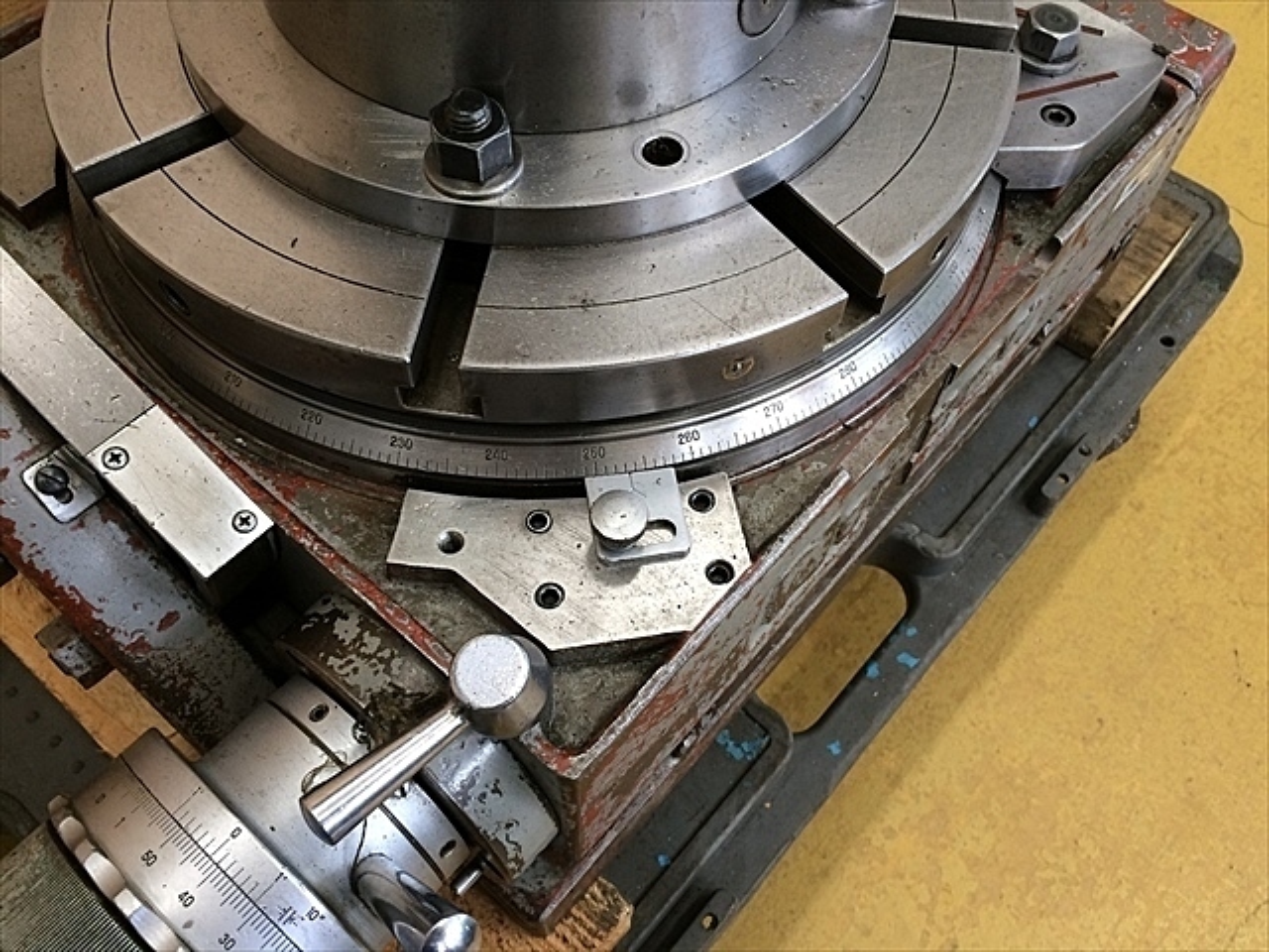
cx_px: 634
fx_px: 1063
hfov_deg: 61.7
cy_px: 476
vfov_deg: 48.2
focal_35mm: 29
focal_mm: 4.15
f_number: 2.2
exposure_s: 1/30
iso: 80
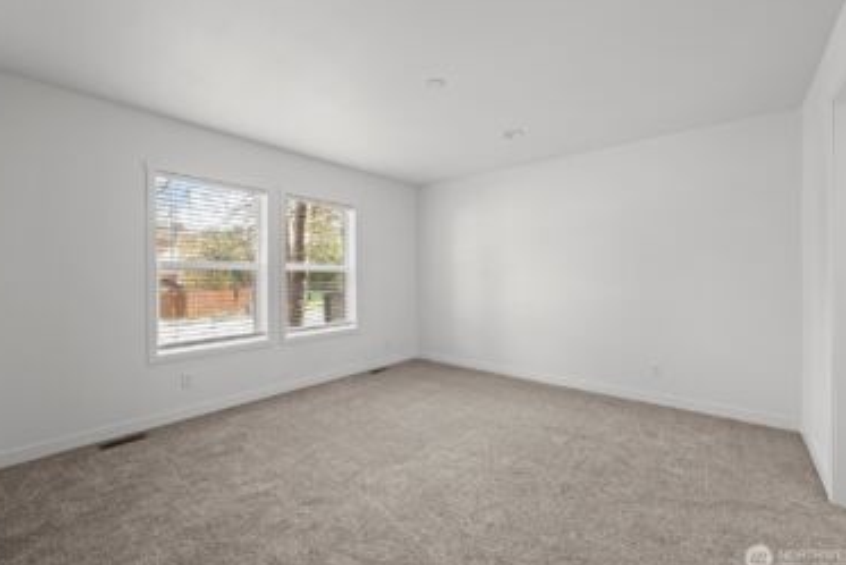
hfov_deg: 100.4
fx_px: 353
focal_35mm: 15
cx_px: 422
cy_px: 276
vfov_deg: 77.4
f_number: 8
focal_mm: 14
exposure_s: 1/2
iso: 200
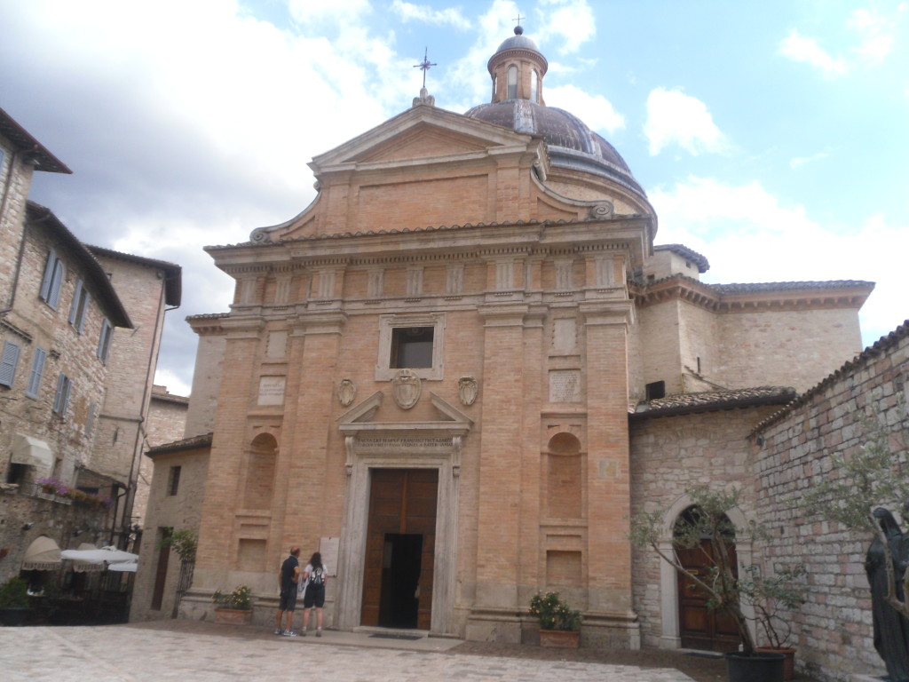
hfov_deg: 63.4
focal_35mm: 28
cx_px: 454
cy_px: 341
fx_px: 735
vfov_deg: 49.7
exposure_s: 1/139
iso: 80
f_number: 7.8
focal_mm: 5.1
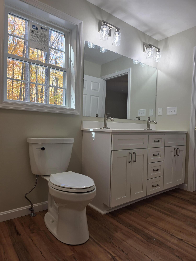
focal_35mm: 23
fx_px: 174
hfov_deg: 58.9
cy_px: 130
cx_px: 98
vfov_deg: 73.9
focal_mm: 6.3
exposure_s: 1/120
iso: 32
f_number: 1.7
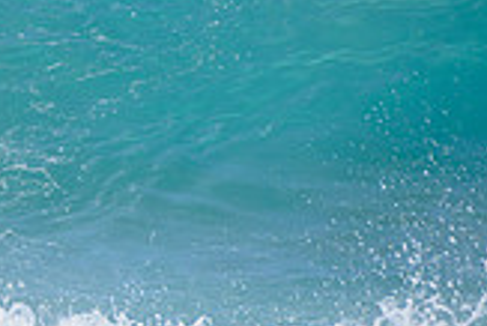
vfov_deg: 0.6
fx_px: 29489
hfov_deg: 0.9
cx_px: -549
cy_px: 149
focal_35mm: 2178
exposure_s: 1/2000
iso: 140
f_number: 5.6
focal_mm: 500
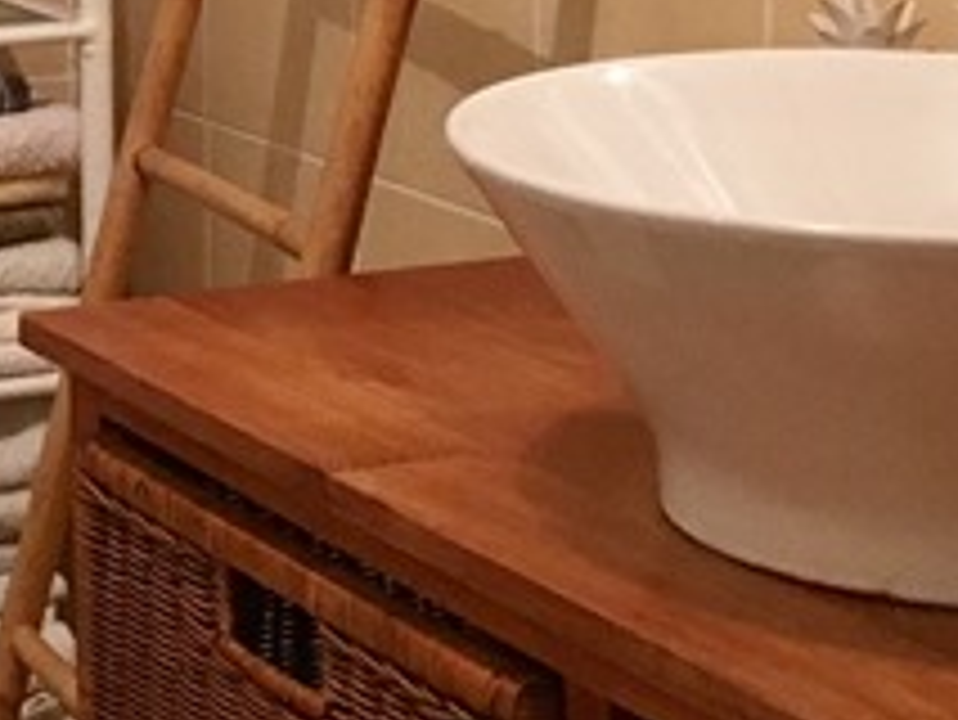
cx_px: -229
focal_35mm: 109
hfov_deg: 17.1
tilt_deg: -3.3
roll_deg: +0.9
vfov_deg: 13.0
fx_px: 3018
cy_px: -270
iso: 200
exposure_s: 1/25
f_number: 2.2
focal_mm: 4.15
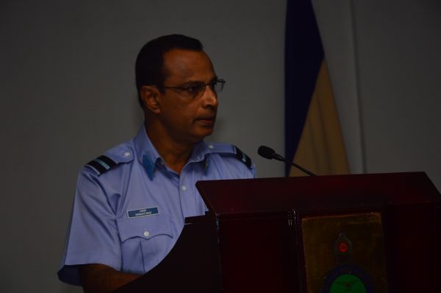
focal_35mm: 105
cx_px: 220
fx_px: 1284
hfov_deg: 19.5
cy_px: 146
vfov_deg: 13.0
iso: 400
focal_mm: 70
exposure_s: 1/125
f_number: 5.3
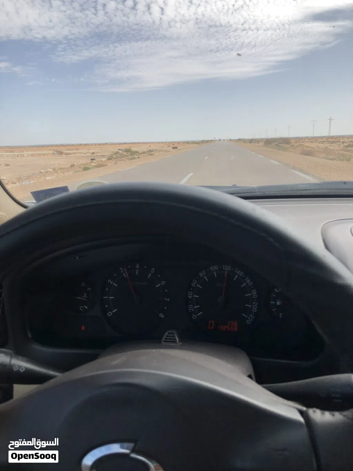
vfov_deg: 63.4
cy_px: 236
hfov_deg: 49.8
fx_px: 381
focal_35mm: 28
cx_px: 176
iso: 20
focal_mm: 3.99
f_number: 1.8
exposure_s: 1/1548
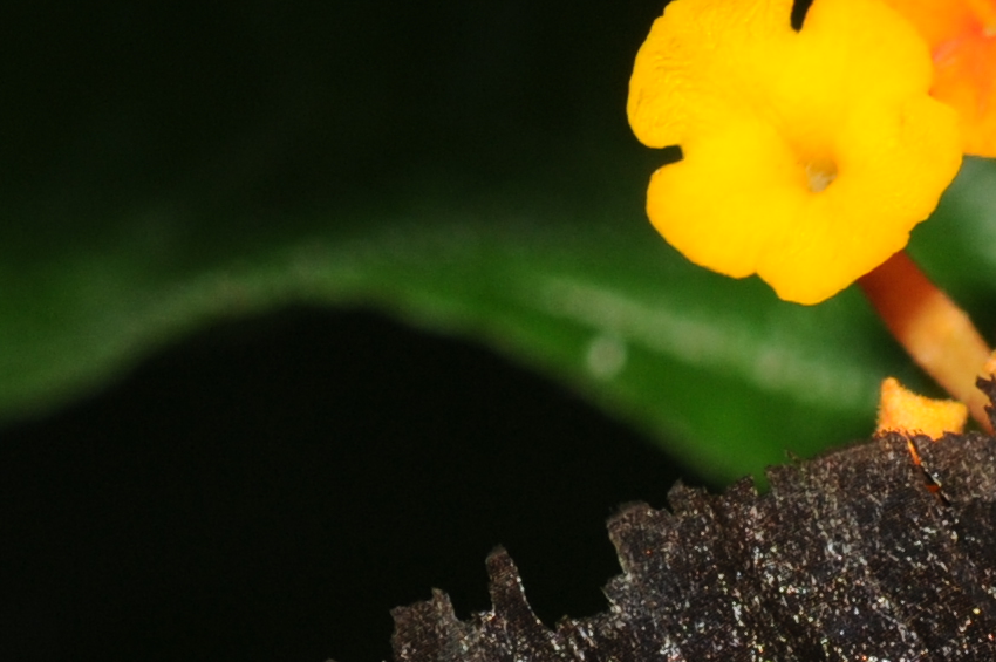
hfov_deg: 2.6
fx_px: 21960
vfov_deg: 1.7
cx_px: 2074
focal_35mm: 795
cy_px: 1063
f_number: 10
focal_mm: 105
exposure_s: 1/125
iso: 200
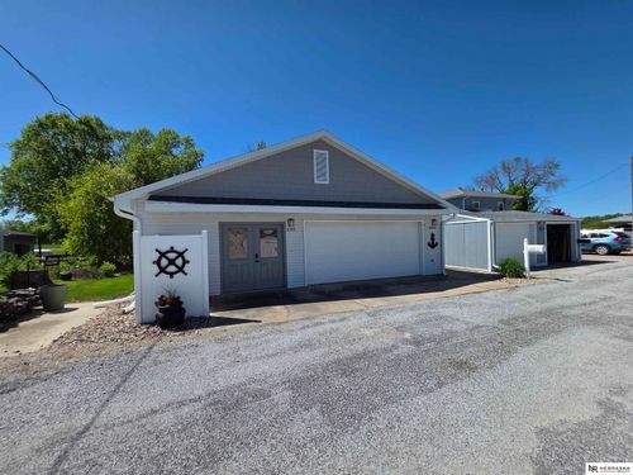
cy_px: 238
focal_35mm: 13
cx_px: 316
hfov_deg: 106.2
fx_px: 238
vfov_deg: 89.9
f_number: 1.9
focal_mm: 2.2
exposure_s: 1/2945
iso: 40
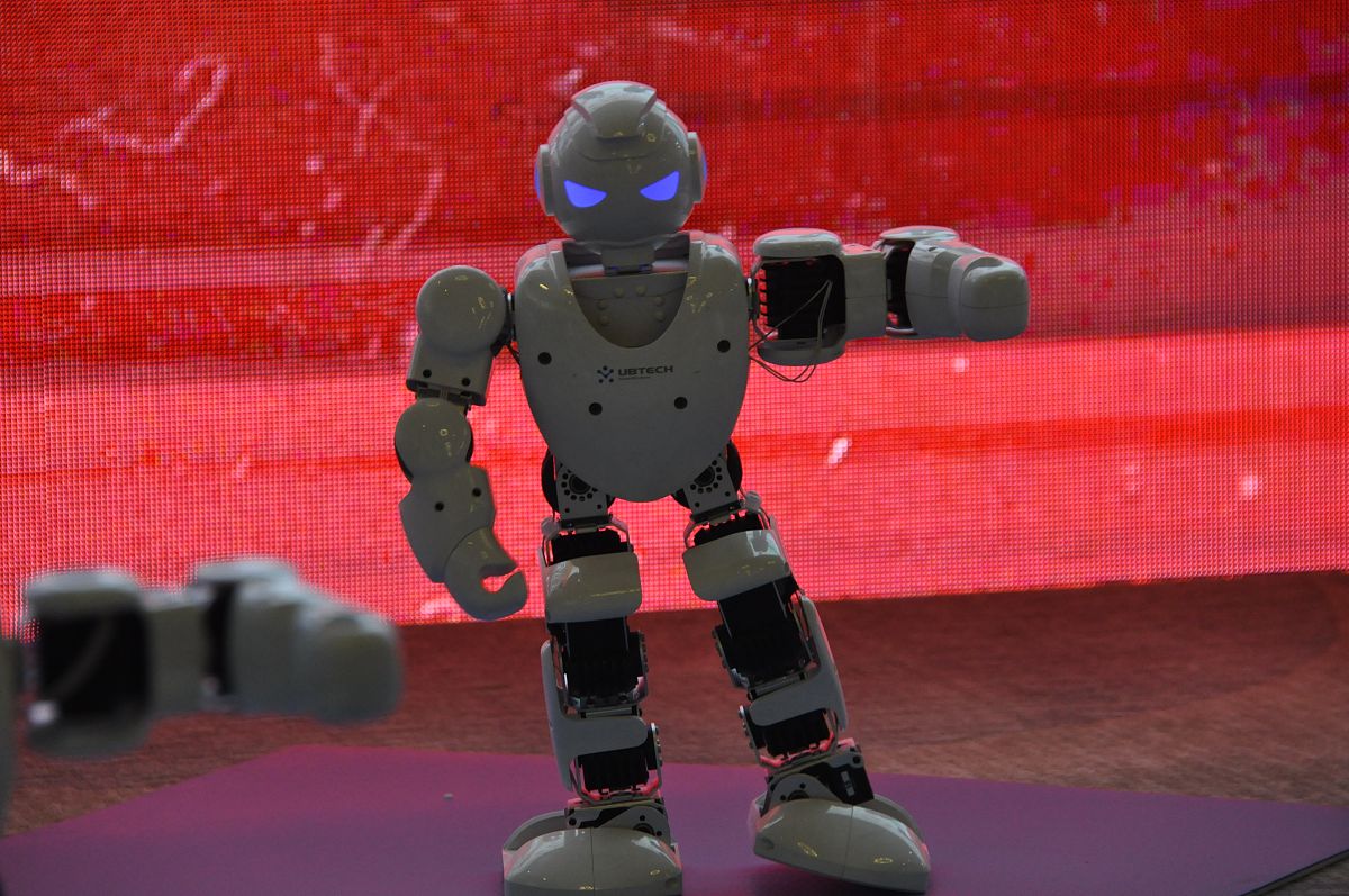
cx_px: 674
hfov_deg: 6.9
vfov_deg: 4.6
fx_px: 11228
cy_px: 448
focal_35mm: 300
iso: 1100
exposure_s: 1/125
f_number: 5.6
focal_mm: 200
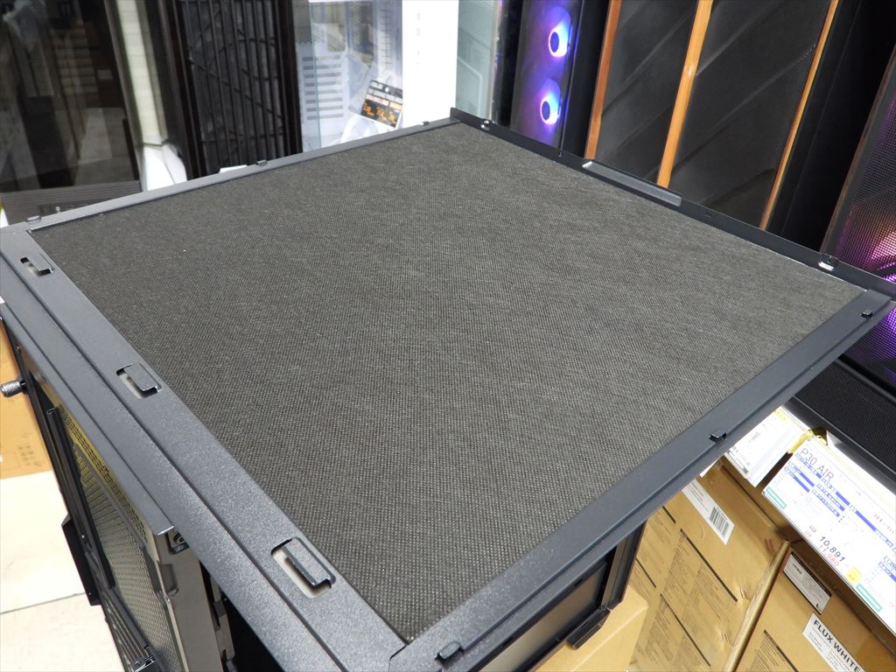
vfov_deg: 49.7
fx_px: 725
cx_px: 448
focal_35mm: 28
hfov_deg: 63.4
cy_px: 336
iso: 400
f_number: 2.8
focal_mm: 5
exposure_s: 1/15
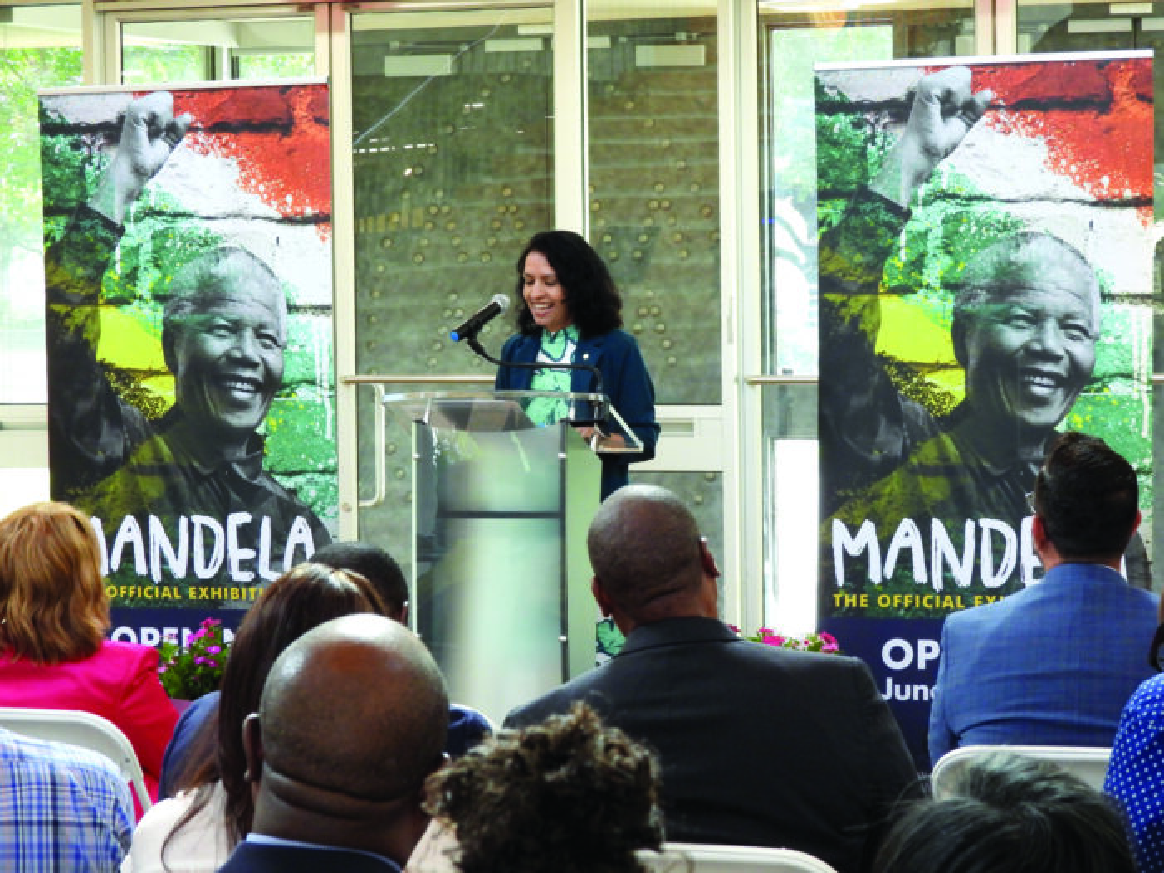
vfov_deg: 12.9
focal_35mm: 115
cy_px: 436
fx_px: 3868
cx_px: 582
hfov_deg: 17.1
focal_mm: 20.7
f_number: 5
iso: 400
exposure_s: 1/20
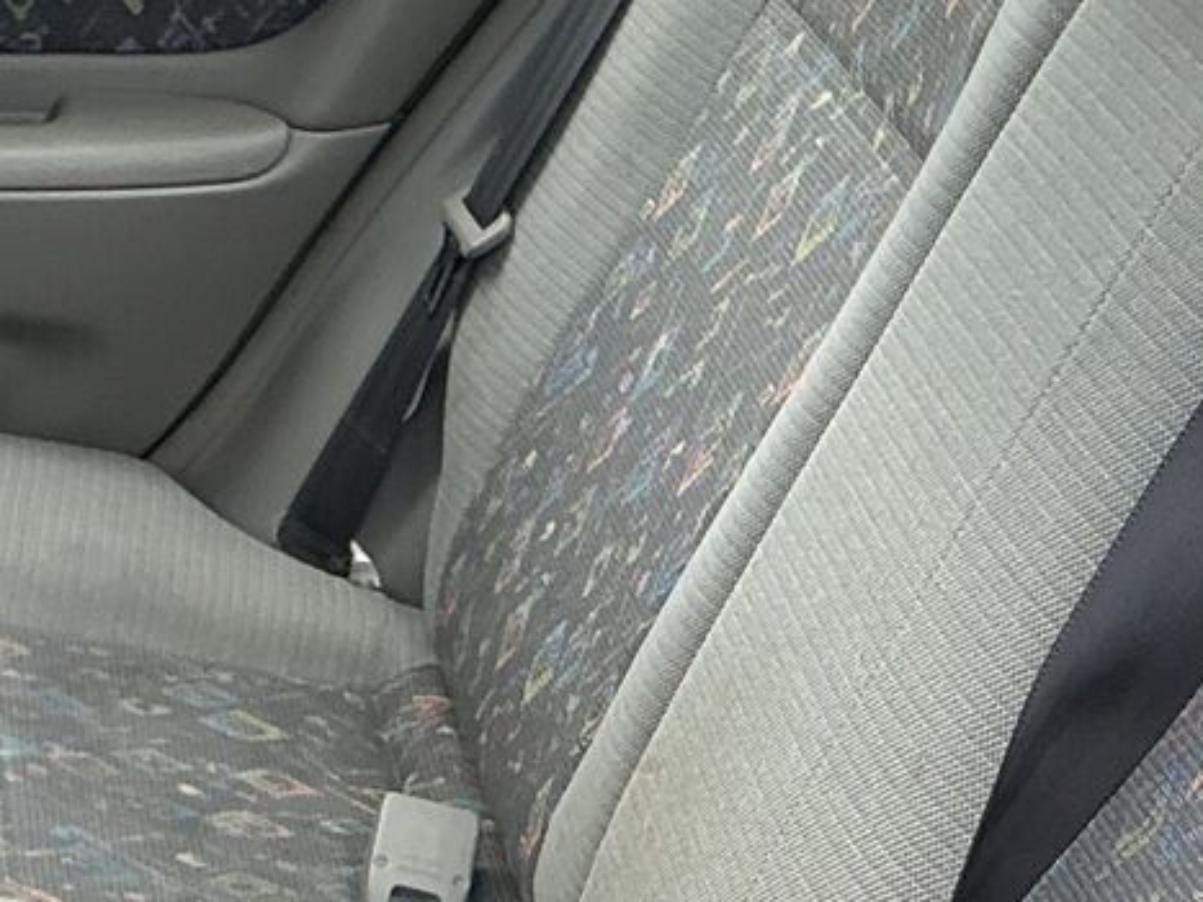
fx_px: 3683
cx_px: 632
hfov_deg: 18.6
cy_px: 861
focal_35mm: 106
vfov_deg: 13.8
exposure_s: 1/120
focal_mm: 3
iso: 64
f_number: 1.8
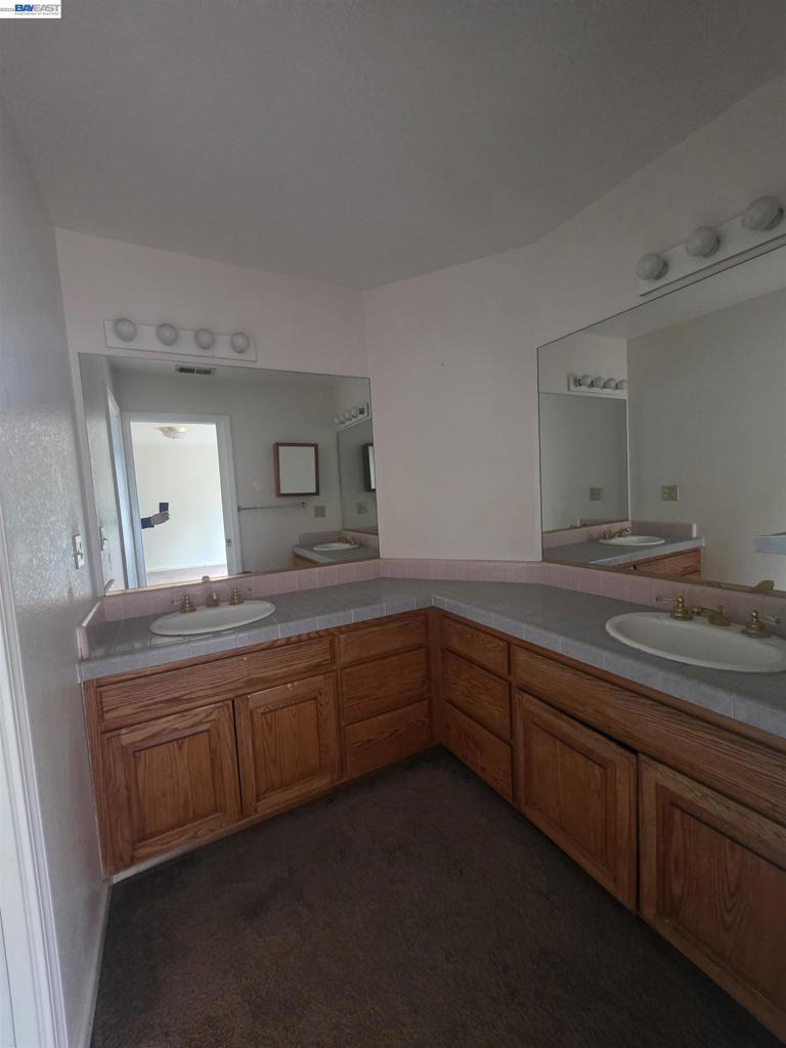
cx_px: 393
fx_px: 394
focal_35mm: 13
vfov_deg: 106.2
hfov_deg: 89.9
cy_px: 524
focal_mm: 2.2
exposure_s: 1/60
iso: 640
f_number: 1.9
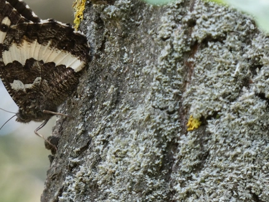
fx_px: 7165
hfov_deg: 2.2
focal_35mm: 922
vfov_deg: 1.6
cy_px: 80
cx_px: 105
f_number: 5.6
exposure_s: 1/100
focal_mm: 111.5
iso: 400
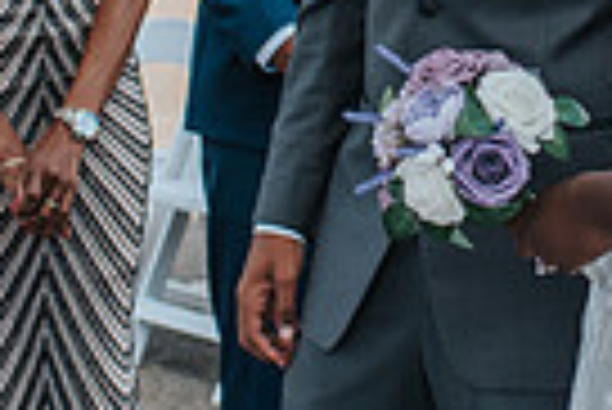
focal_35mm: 149
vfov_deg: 9.1
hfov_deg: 13.7
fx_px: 2536
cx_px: 446
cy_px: -97
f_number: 3.2
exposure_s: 1/1250
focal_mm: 35
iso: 160
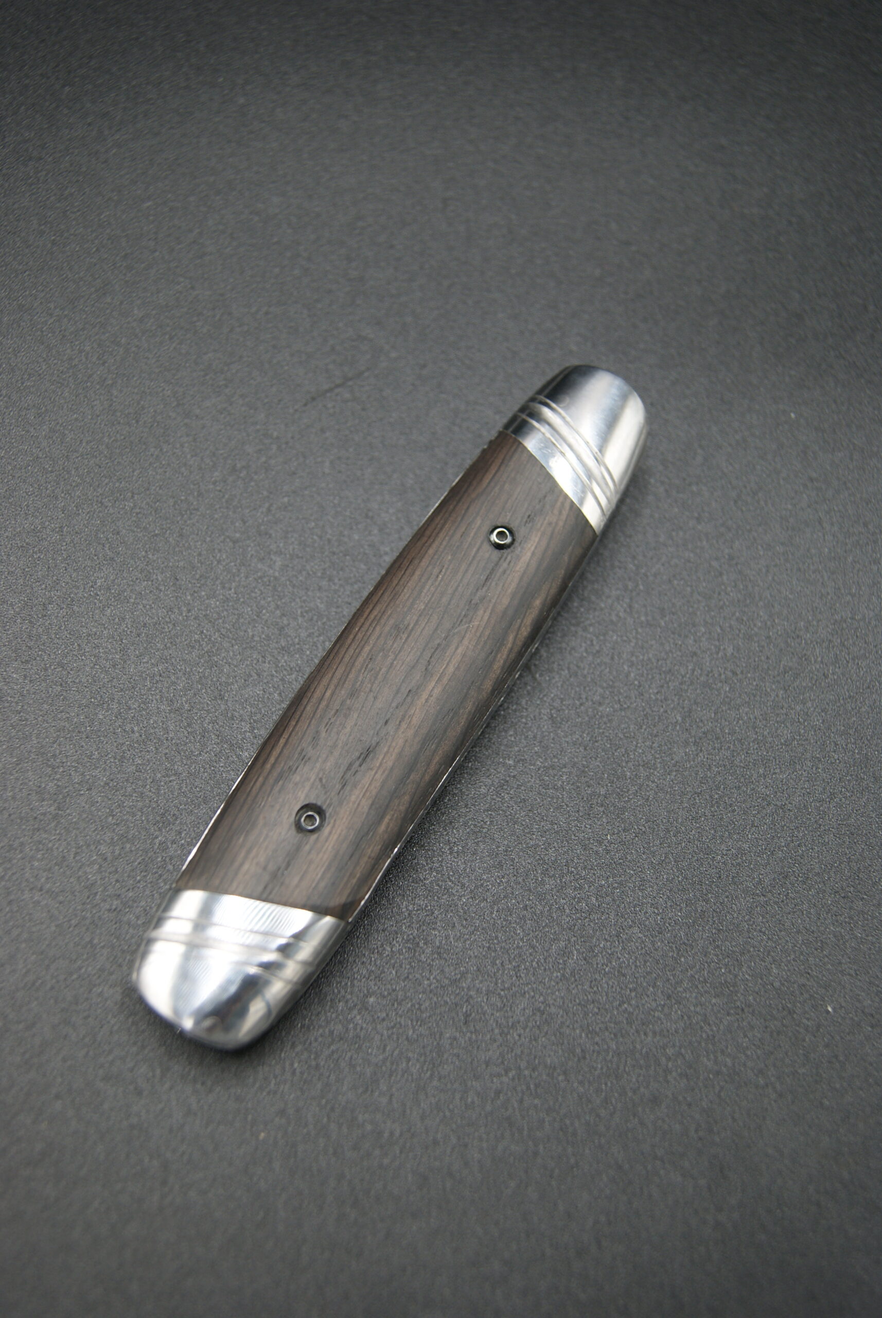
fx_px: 1539
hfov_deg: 32.0
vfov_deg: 46.3
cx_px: 441
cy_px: 659
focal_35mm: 42
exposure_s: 1/50
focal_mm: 28
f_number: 4.5
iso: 100
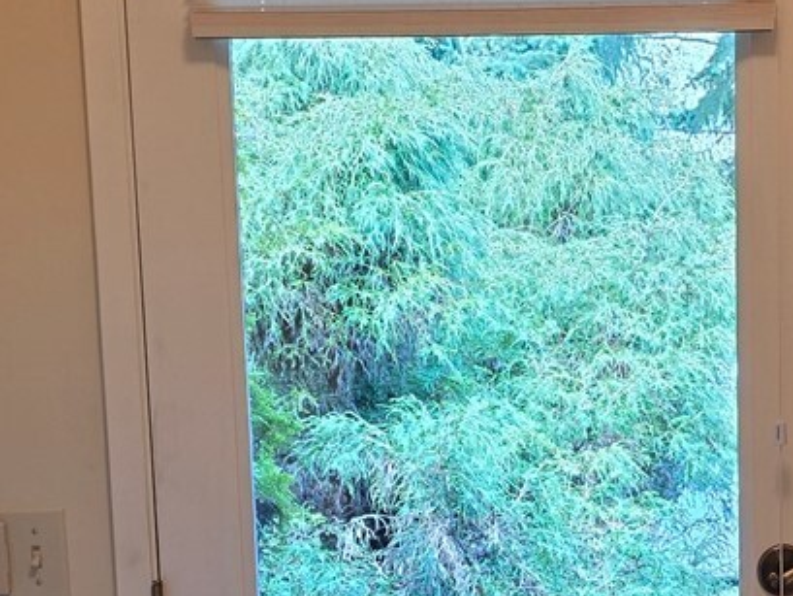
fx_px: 2062
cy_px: 679
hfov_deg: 21.7
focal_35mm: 90
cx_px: 543
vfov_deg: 15.9
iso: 250
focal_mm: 6.3
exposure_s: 1/120
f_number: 1.7
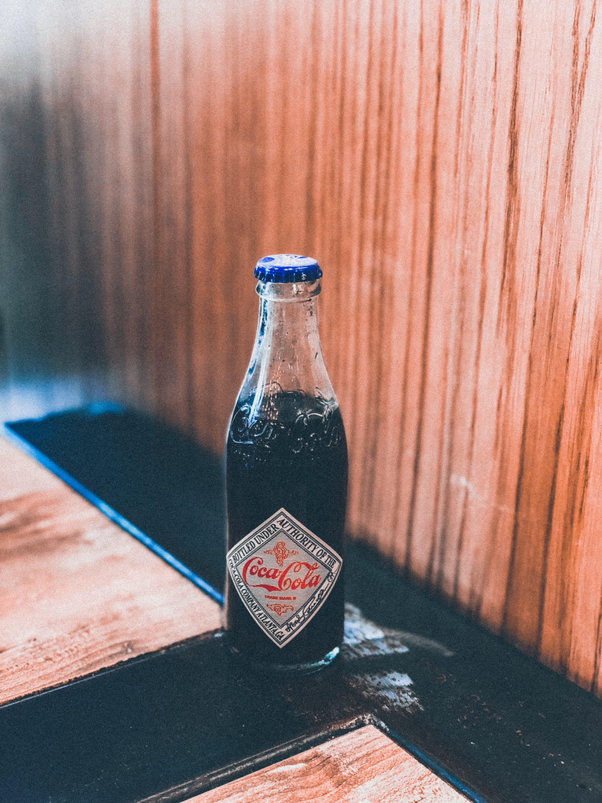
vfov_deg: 36.8
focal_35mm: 52
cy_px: 402
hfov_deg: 28.0
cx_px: 301
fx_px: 1206
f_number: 2.4
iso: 160
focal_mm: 6
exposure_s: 1/11
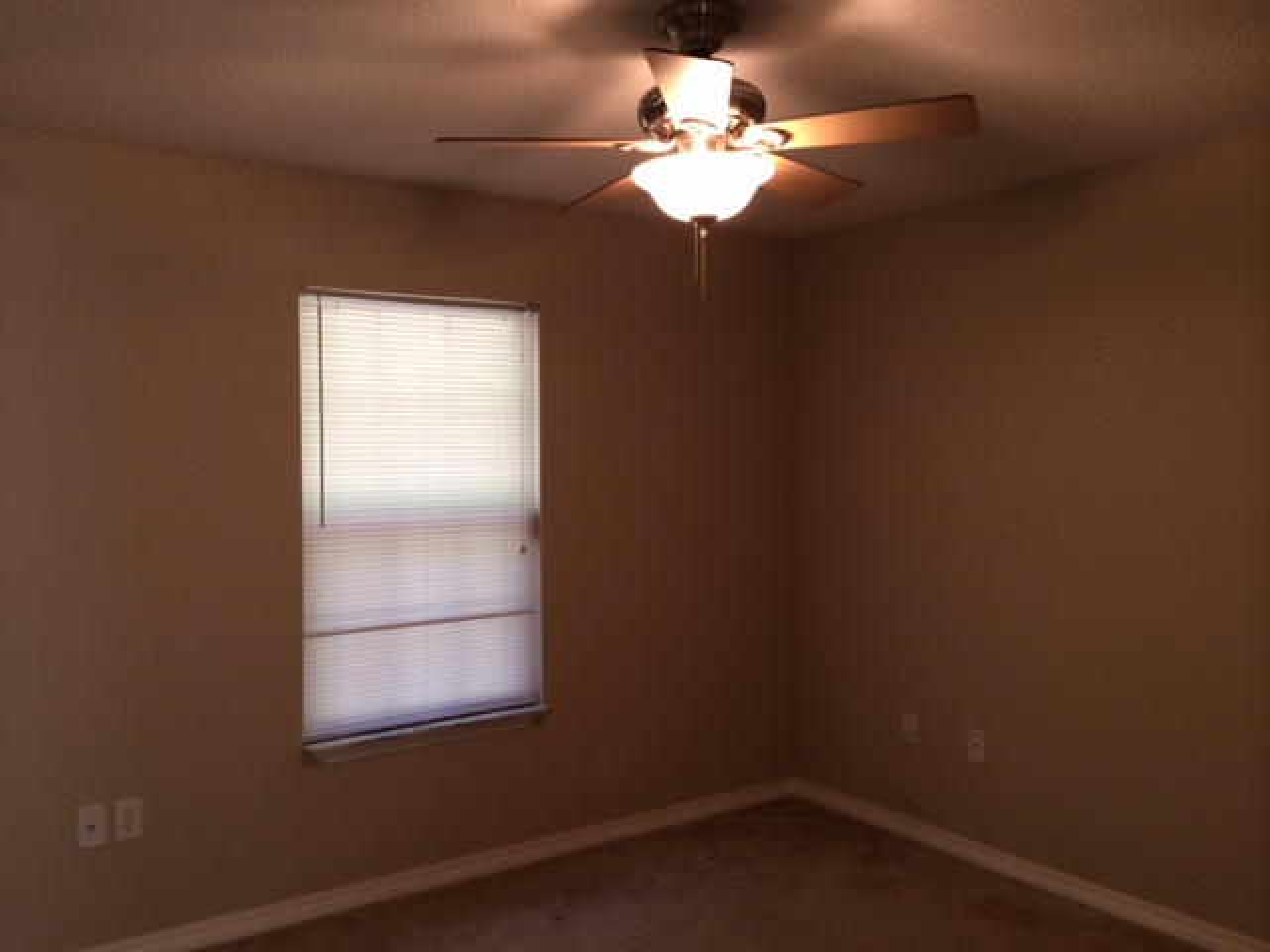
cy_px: 476
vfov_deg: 46.8
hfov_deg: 60.0
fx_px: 1101
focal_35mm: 30
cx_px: 635
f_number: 2.2
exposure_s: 1/30
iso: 80
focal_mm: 4.12
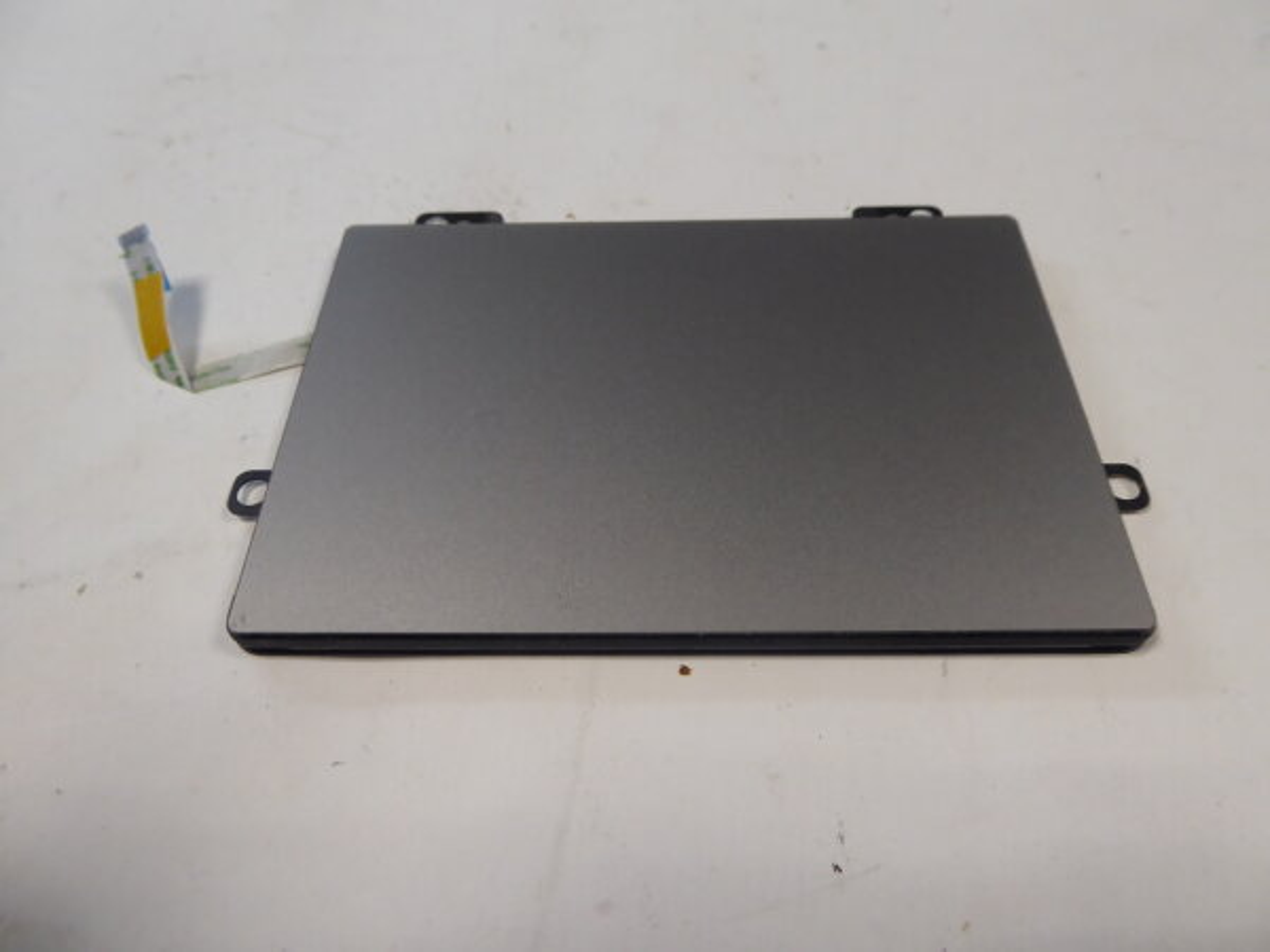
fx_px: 917
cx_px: 635
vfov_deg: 54.9
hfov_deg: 69.4
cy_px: 476
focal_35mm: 25
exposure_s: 1/60
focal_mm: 4.3
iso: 250
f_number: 3.3
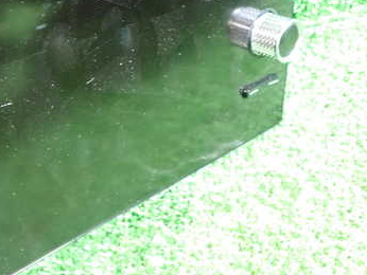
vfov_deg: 27.7
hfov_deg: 36.2
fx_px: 552
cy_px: 73
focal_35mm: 52
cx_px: 107
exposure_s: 1/20
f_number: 2.3
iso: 800
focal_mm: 5.4
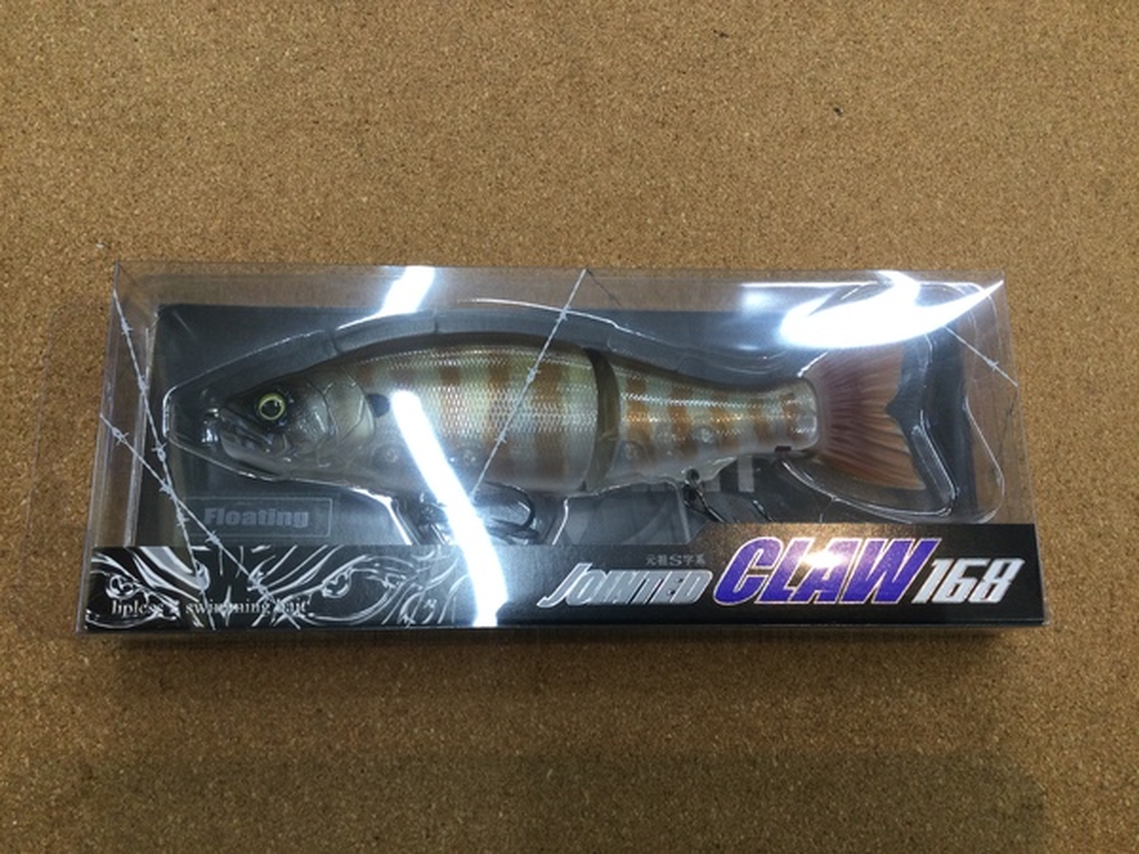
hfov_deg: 58.4
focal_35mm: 31
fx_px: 1020
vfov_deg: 45.4
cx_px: 570
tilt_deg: -75.4
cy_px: 427
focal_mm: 3.3
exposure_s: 1/30
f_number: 2.4
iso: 32
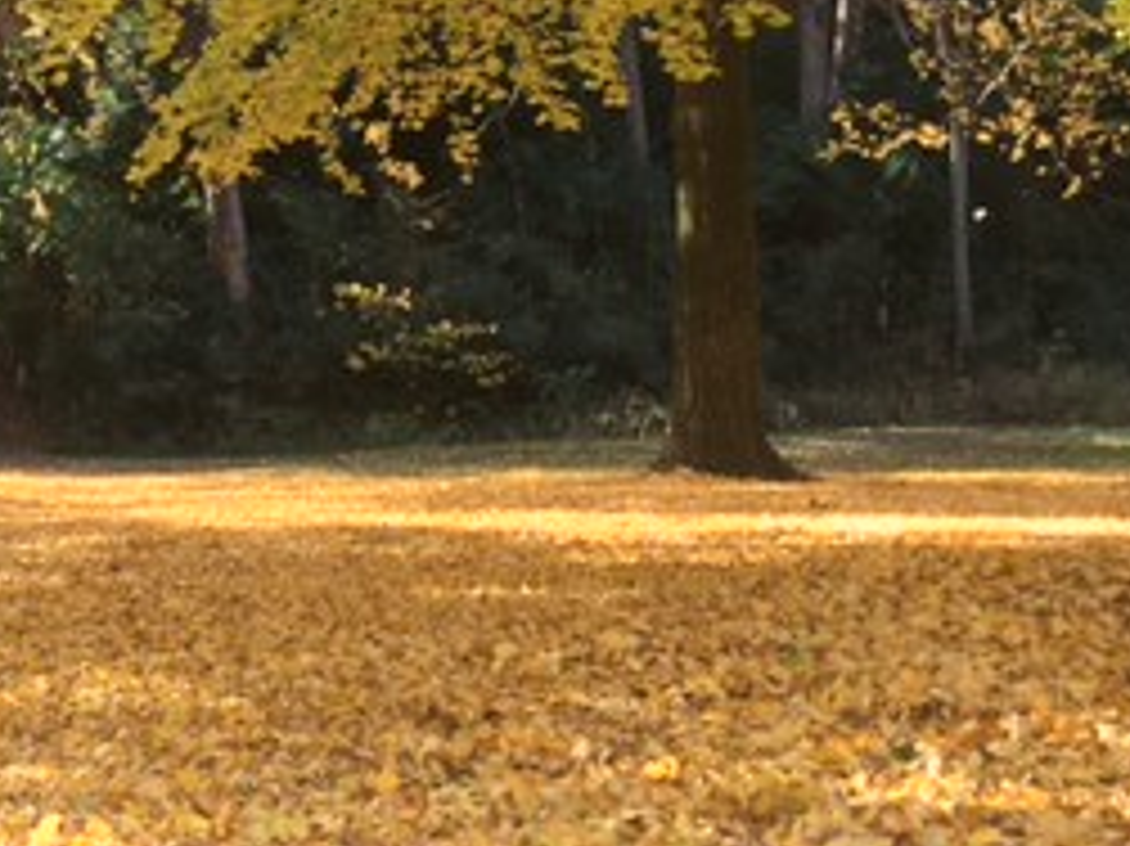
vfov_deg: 19.6
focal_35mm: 74
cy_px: 130
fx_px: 2414
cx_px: -176
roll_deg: -0.3
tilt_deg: +10.6
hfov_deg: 24.2
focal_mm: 4.15
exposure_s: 1/120
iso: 25
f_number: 2.2
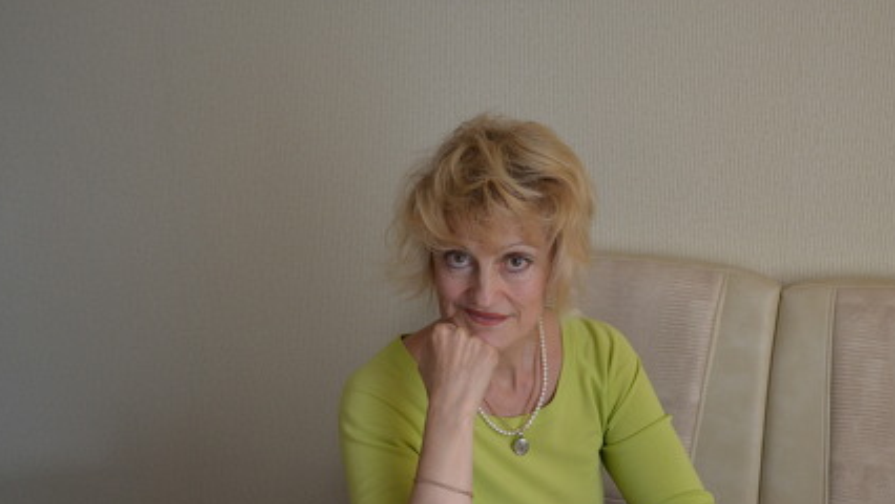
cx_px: 515
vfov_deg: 22.5
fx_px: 1258
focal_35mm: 53
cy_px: 377
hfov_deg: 39.1
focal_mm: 24
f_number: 4
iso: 400
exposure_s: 1/50
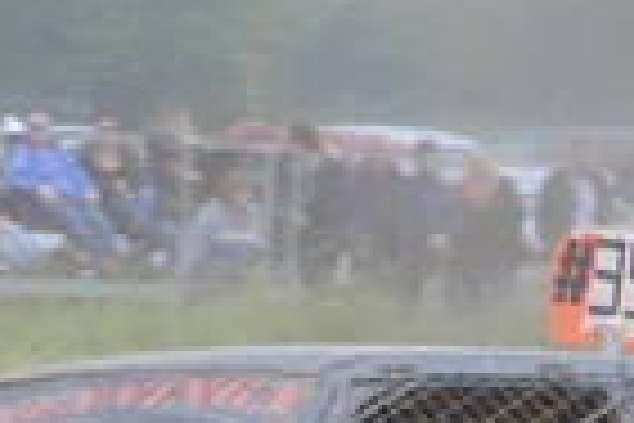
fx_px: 13207
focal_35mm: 750
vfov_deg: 1.8
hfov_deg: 2.7
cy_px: 621
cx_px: 175
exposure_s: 1/500
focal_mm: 110
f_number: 5.3
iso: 560
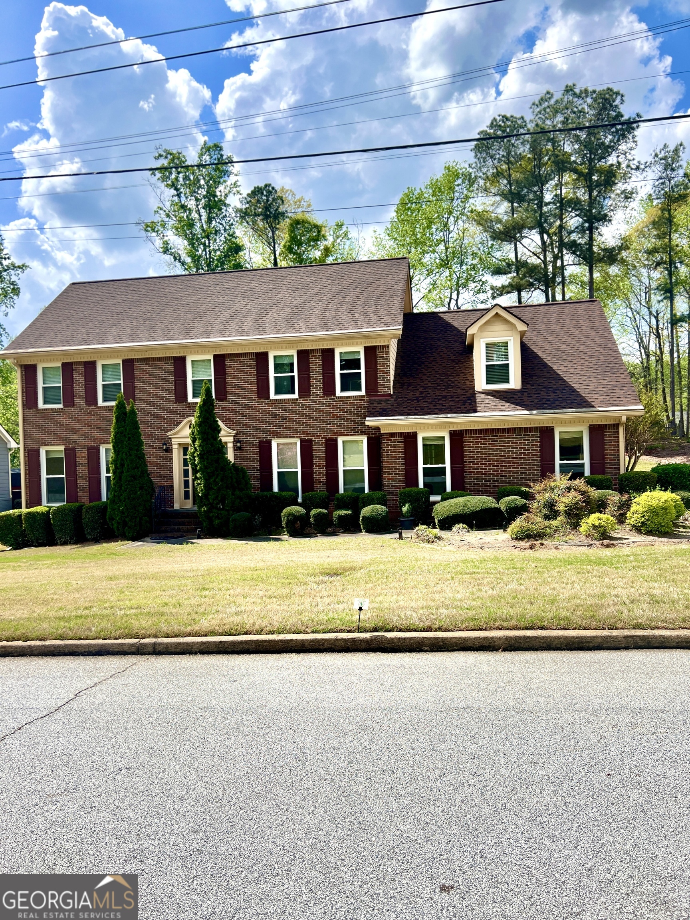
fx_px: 691
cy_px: 460
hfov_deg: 53.1
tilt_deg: +0.9
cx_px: 345
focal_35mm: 26
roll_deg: +2.6
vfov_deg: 67.3
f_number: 1.5
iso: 50
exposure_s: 1/4630
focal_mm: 5.7
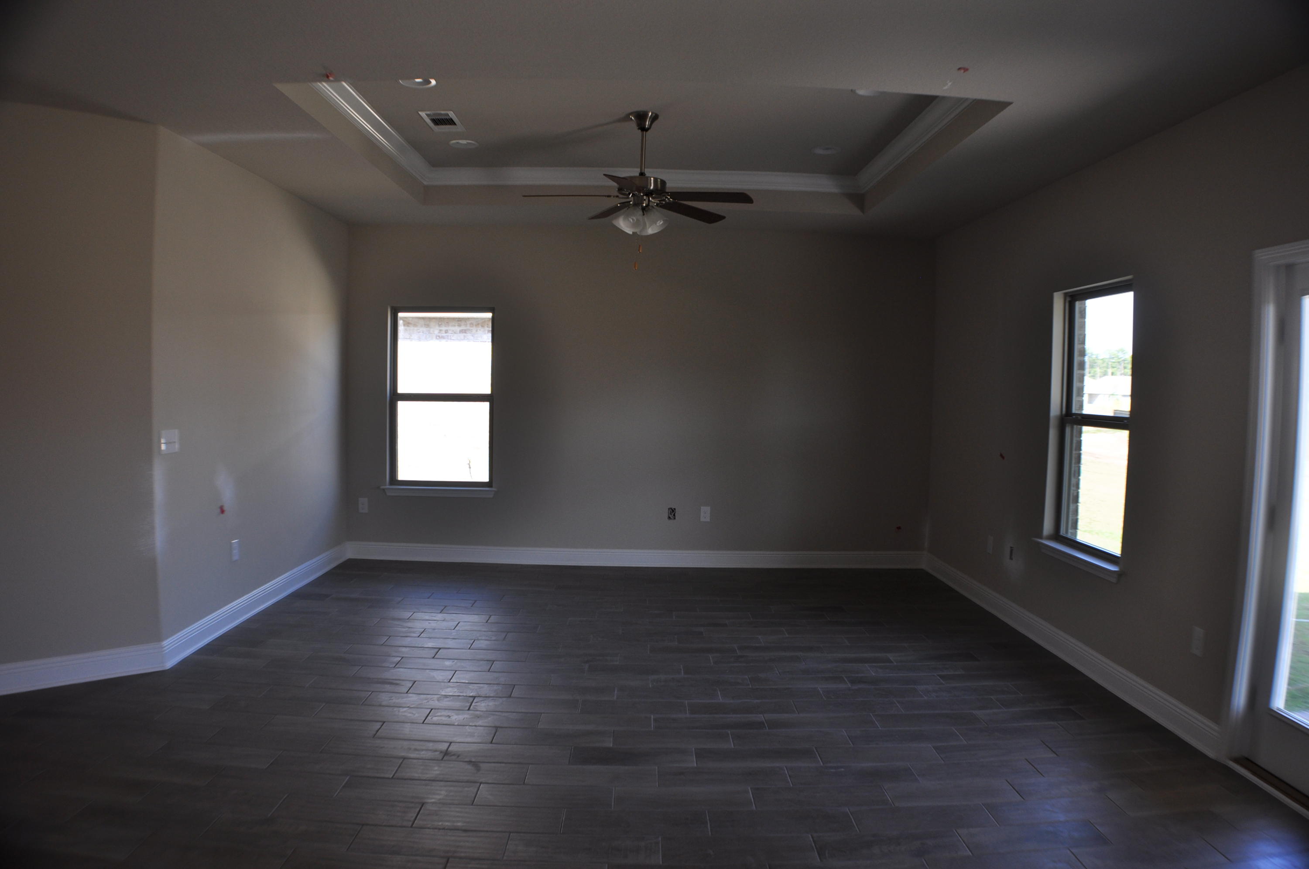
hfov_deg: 59.6
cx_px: 654
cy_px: 434
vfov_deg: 41.6
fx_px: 1144
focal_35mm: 32
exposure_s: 1/100
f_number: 5
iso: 200
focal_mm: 21
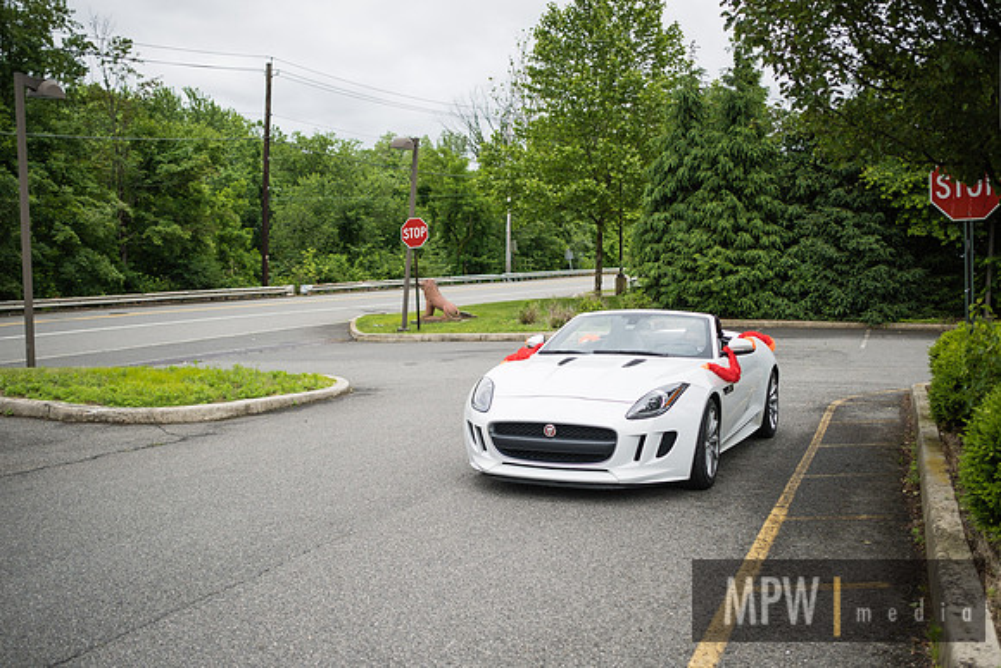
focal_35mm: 36
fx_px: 1009
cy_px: 334
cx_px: 500
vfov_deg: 36.6
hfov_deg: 52.8
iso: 80
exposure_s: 1/4000
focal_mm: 23
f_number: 2
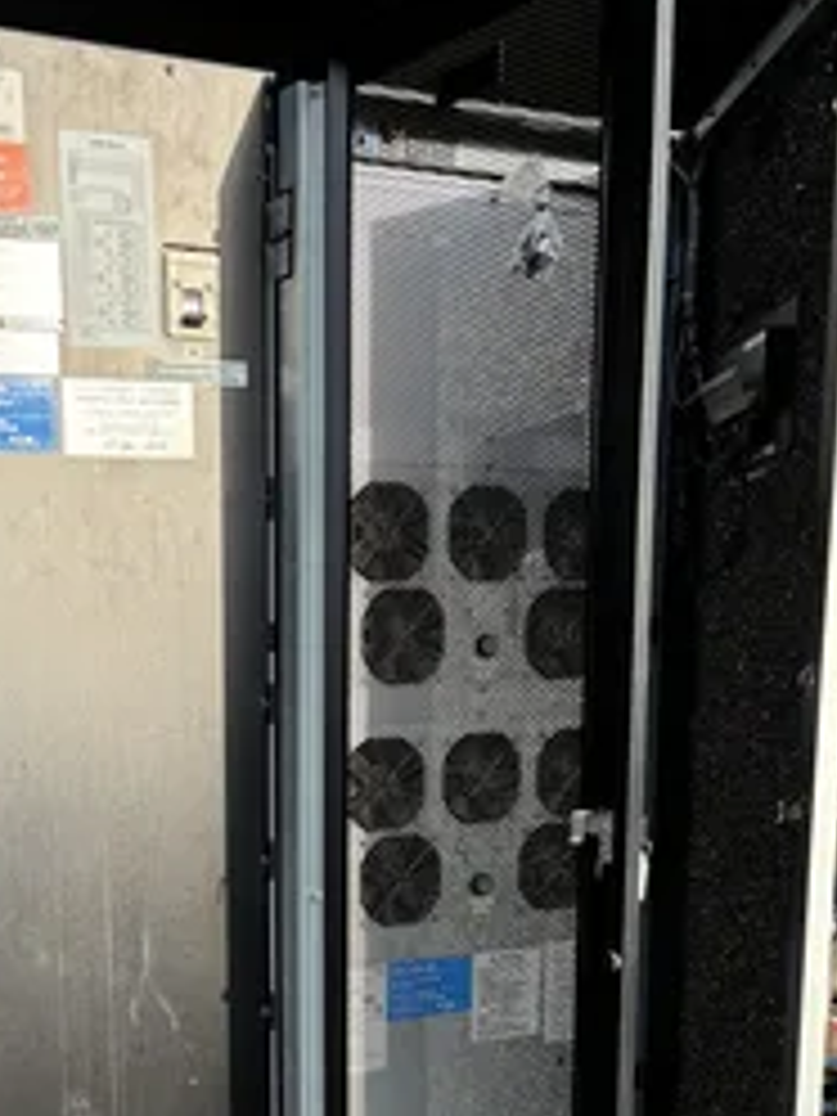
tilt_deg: -8.5
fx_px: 1354
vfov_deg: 43.2
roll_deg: +0.5
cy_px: 850
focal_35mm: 42
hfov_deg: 33.6
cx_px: 194
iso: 50
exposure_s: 1/645
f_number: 1.6
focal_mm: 5.96
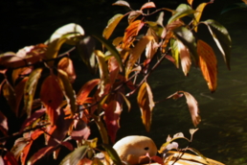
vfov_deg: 3.3
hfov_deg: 4.9
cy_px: 165
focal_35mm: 418
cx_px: 285
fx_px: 2868
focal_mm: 120
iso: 125
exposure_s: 1/200
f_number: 9
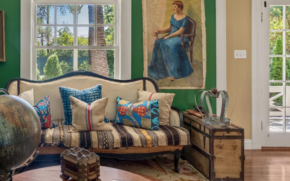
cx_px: 77
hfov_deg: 56.4
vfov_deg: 38.2
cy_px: 53
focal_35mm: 32
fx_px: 257
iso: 400
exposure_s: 1/200
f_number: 7.1
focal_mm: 21.3
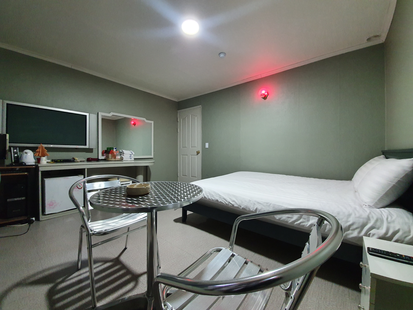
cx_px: 206
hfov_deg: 106.2
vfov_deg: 89.9
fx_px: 155
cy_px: 155
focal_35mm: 13
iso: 400
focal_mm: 1.8
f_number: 2.2
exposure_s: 1/30
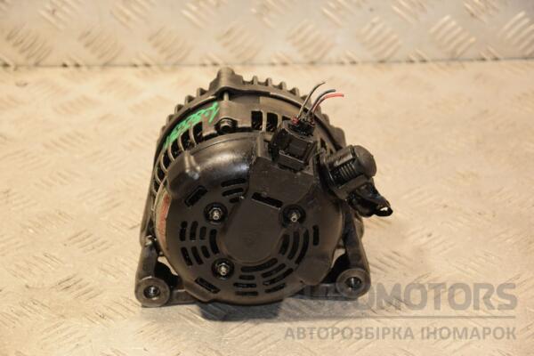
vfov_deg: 12.2
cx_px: 267
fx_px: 1669
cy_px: 178
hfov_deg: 18.2
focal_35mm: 112
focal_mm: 75
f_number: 5.3
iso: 800
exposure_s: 1/125
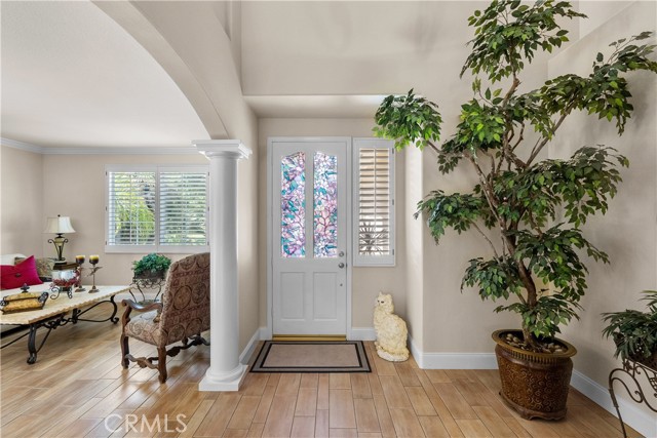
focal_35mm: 16
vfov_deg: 73.8
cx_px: 328
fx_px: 292
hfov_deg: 96.7
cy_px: 219
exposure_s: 1/30
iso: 2000
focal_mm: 16
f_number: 8
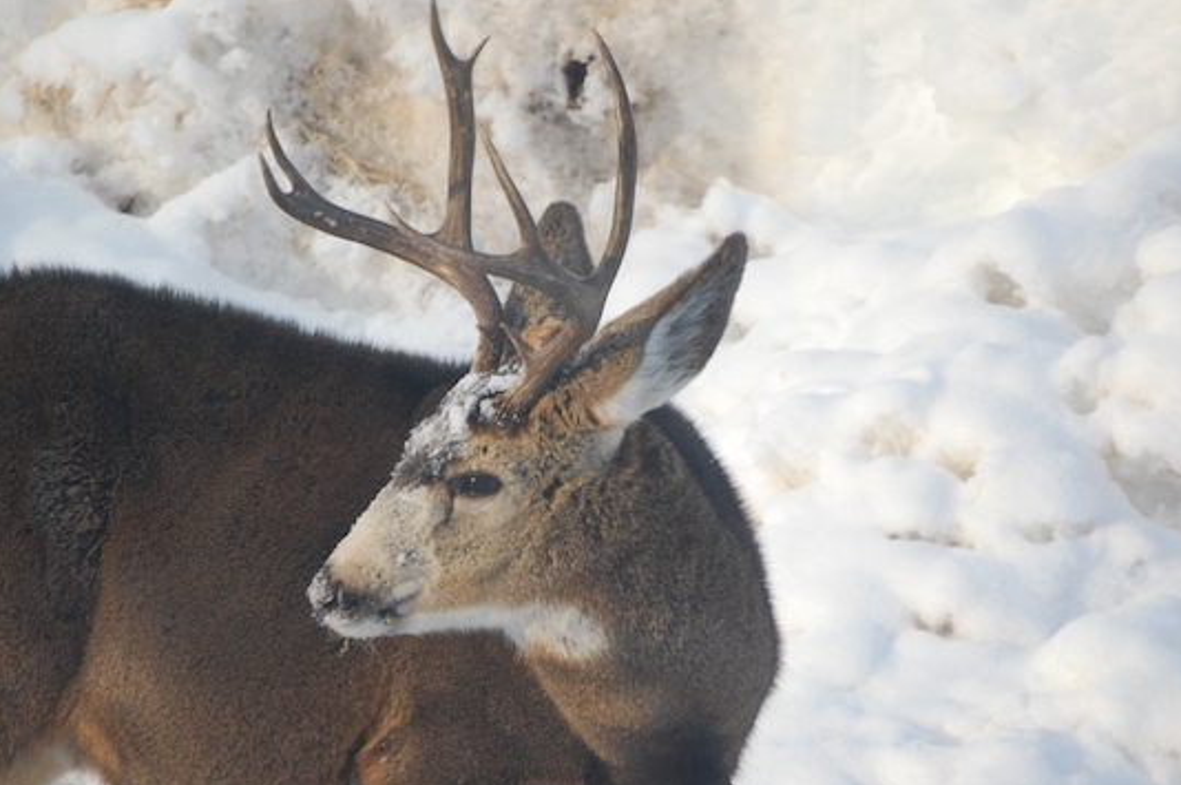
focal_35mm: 427
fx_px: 13995
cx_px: 555
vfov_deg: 3.2
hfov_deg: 4.8
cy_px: 505
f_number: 5.6
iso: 560
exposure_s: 1/500
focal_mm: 200
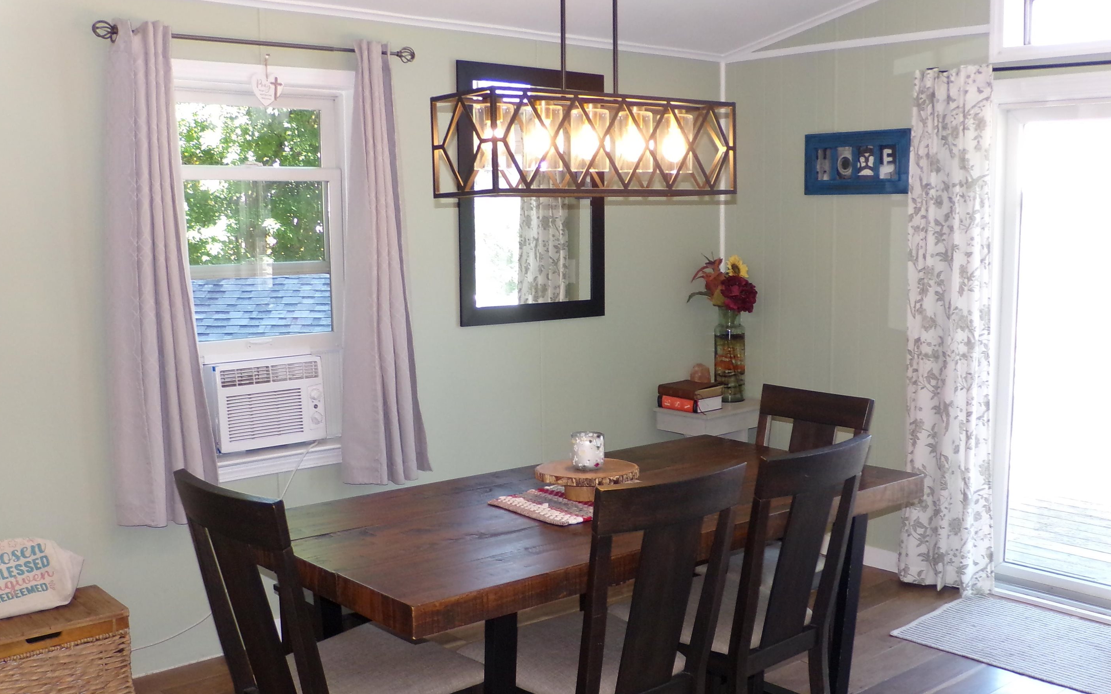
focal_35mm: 38
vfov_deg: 33.6
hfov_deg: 51.5
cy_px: 374
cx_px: 592
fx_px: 1150
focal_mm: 5.9
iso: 200
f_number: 3.4
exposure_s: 1/56
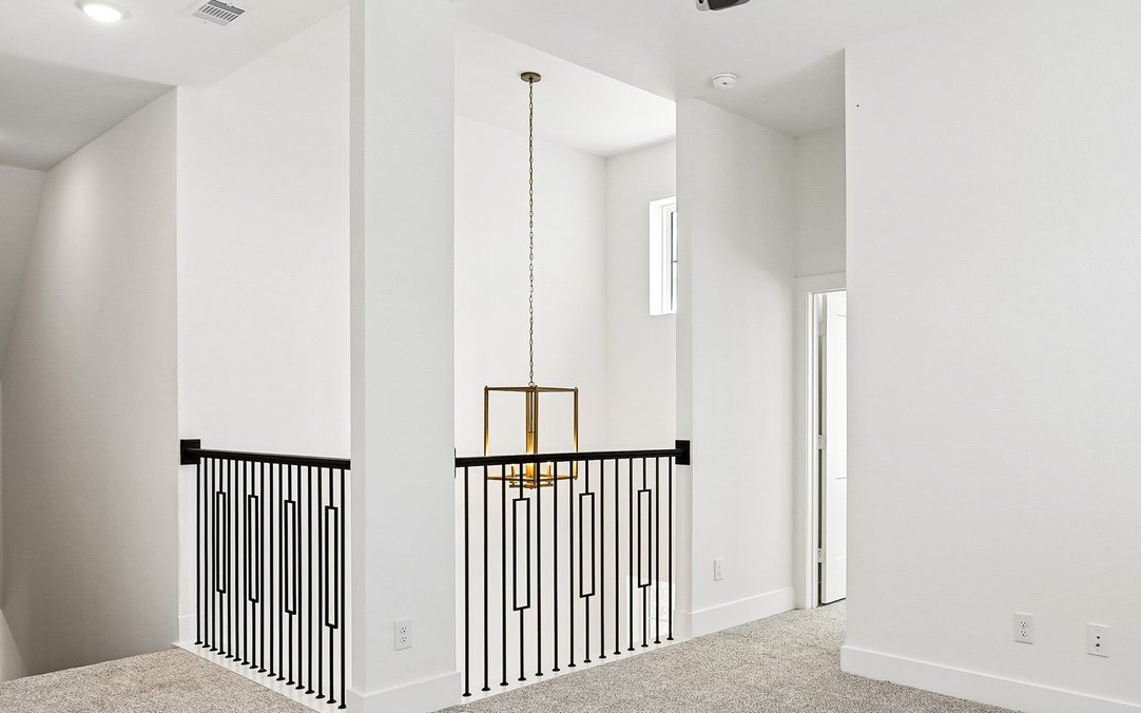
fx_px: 840
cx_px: 688
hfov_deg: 67.7
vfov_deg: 45.8
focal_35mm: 27
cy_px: 417
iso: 500
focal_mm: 14
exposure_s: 1/100
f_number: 8
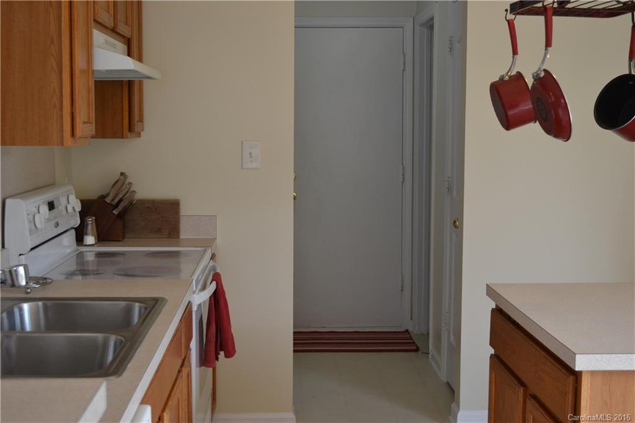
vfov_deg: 28.1
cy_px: 212
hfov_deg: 41.1
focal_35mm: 48
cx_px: 318
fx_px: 846
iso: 450
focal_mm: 32
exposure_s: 1/60
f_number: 4.8
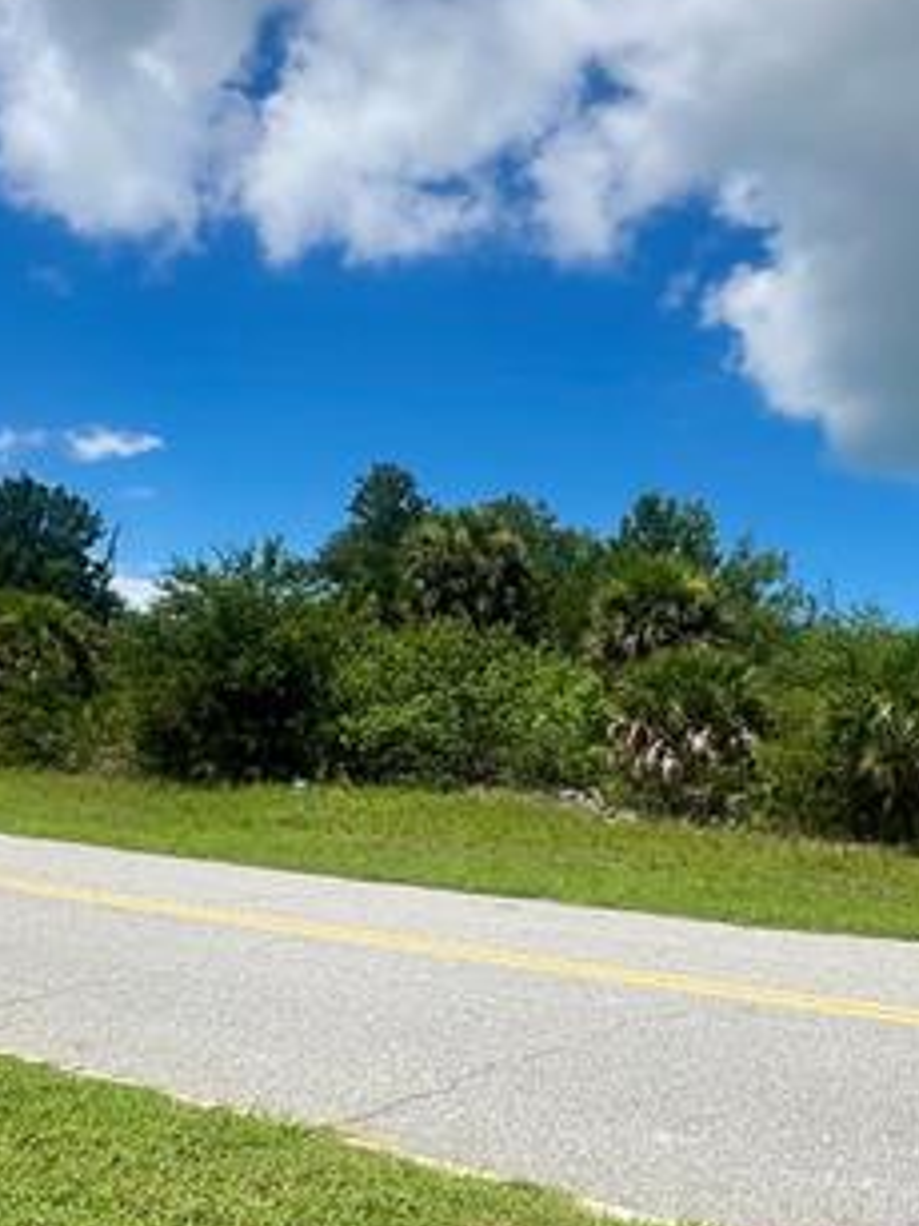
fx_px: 1240
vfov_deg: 52.1
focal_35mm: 35
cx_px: 559
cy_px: 771
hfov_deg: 40.5
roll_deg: -3.2
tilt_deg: +0.9
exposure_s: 1/3300
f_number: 2.2
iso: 50
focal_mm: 2.22
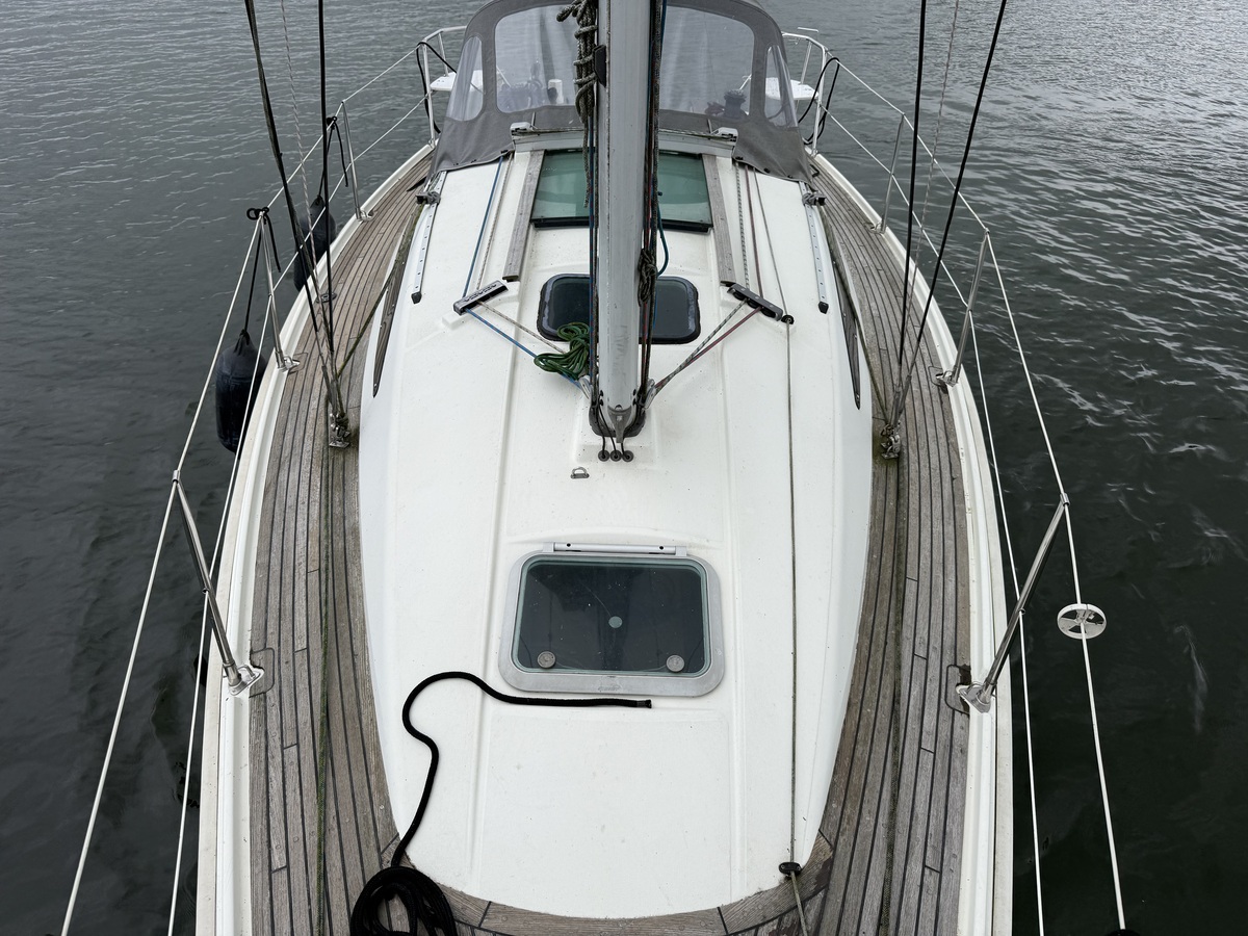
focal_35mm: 24
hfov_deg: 71.6
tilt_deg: -35.7
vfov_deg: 56.8
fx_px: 865
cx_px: 624
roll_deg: -5.2
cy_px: 468
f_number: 1.78
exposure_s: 1/3021
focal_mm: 6.76
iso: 80
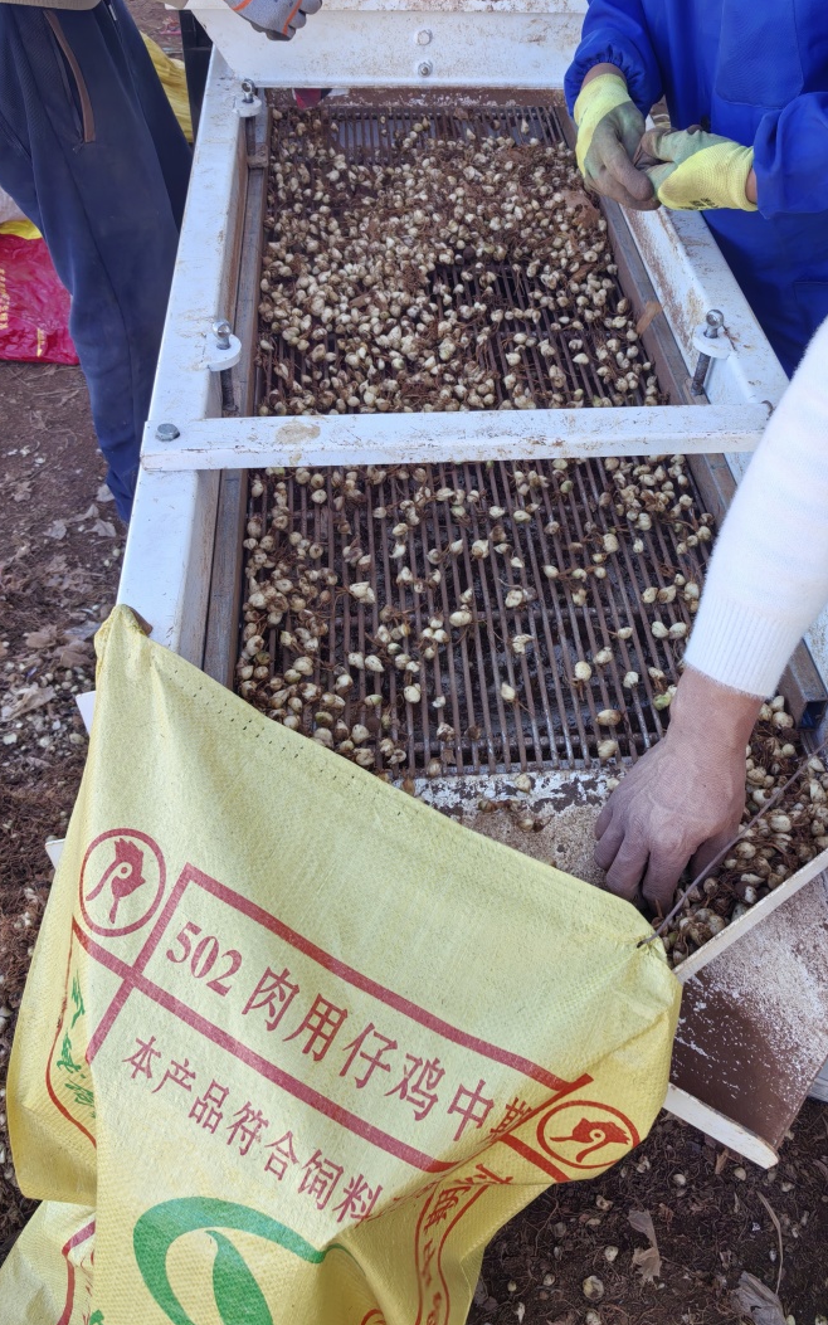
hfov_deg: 43.0
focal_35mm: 29
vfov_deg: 64.6
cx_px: 486
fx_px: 1047
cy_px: 659
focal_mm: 5.72
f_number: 2
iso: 50
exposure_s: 1/253
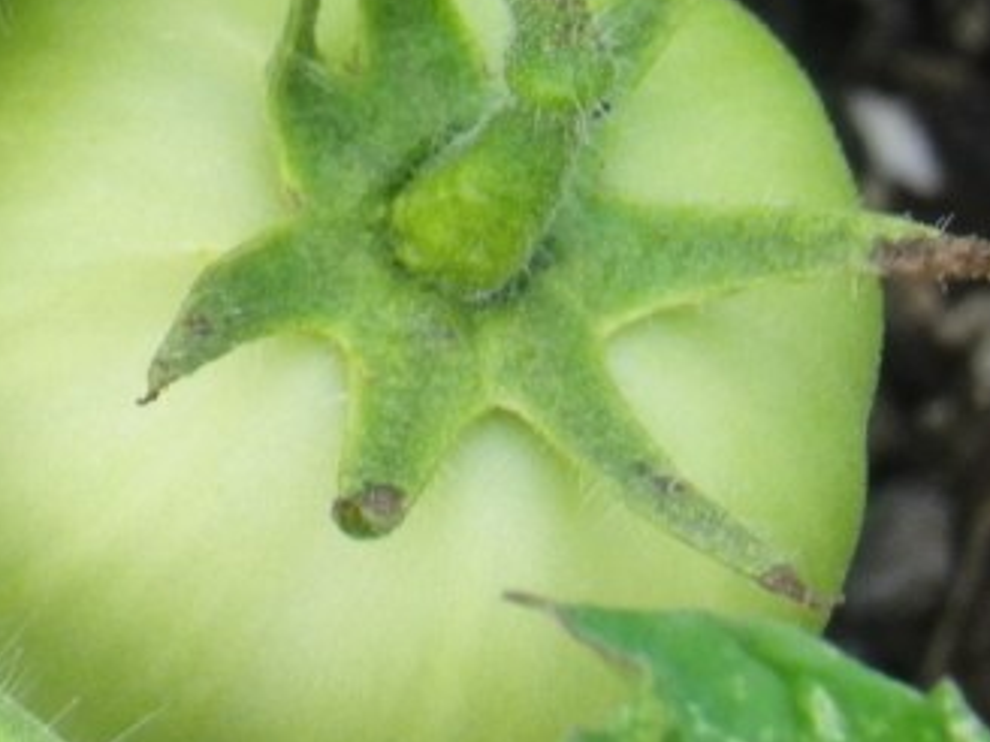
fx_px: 22308
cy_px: -235
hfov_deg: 2.5
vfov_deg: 1.9
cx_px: 48
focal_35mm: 780
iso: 200
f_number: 5.8
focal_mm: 37.5
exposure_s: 1/125
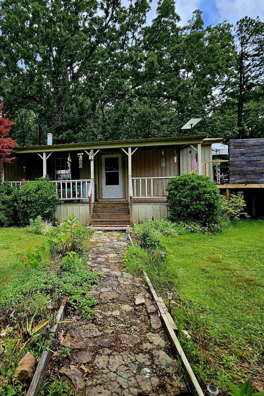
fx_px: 209
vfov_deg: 86.9
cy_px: 194
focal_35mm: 19
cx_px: 74
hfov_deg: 61.8
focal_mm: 2.2
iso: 50
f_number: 2.2
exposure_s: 1/1667
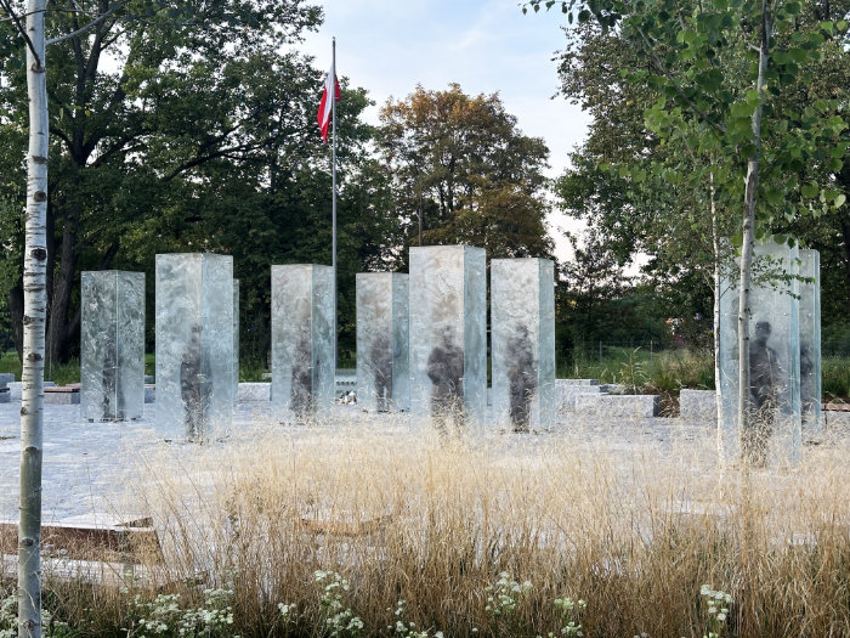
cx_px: 425
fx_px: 1179
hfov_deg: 39.7
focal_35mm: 48
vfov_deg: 30.3
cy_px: 319
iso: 50
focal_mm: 6.9
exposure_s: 1/220
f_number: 1.8
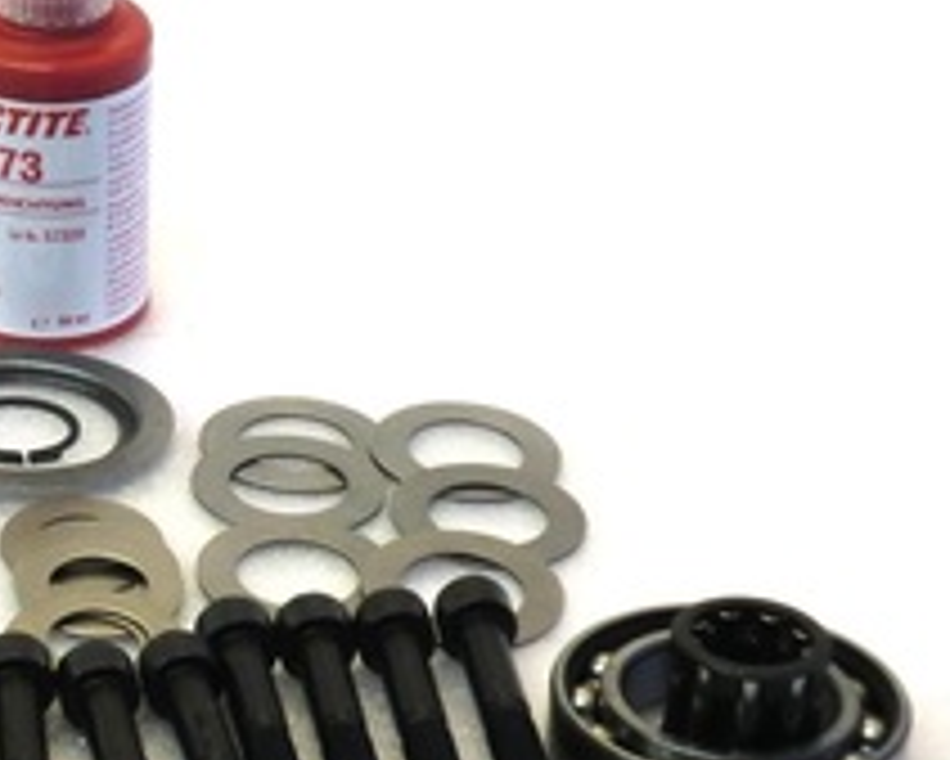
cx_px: 90
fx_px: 3713
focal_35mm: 132
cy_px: 452
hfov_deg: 14.4
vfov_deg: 11.7
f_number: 4.3
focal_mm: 11.16
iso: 200
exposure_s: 1/60
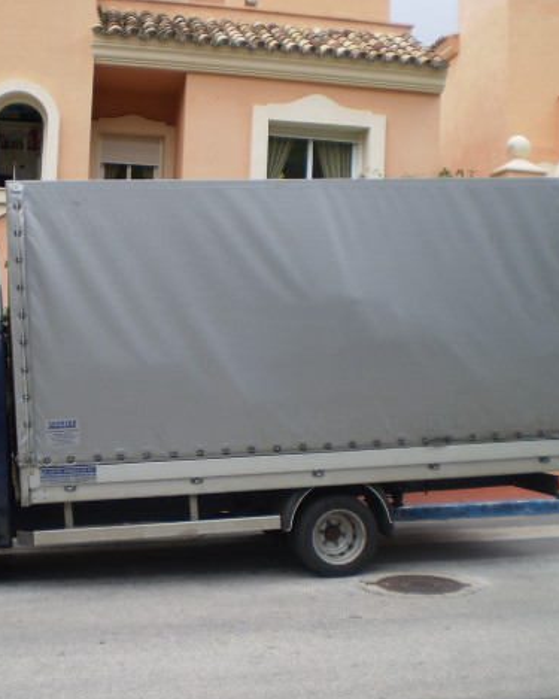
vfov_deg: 38.8
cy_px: 356
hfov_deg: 31.2
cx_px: 183
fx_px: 993
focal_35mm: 48
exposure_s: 1/160
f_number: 3.1
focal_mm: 6.3
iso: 64
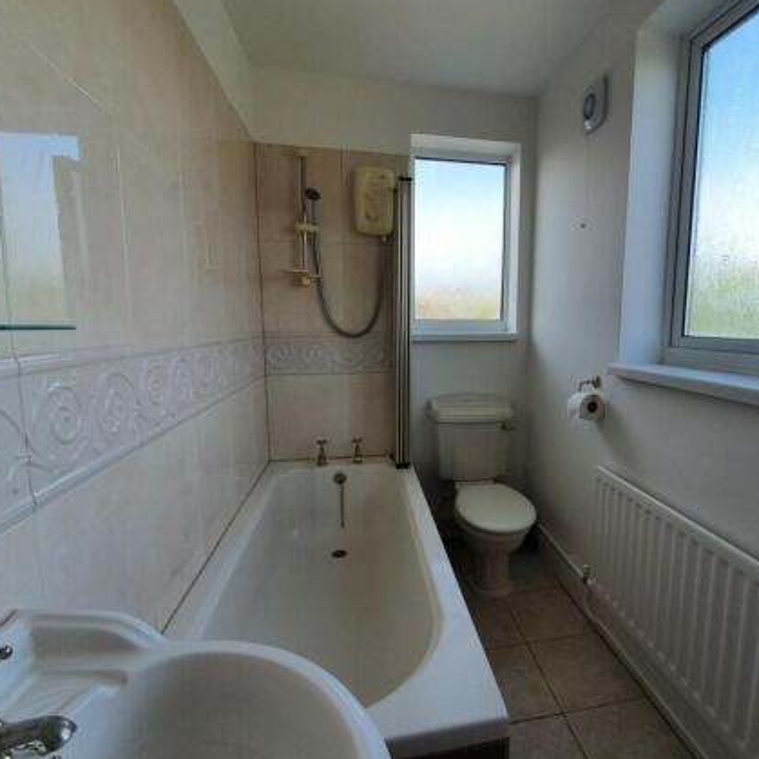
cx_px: 445
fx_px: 397
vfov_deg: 87.4
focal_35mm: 16
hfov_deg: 86.6
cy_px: 380
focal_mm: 1.8
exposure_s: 1/224
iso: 50
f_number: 2.2
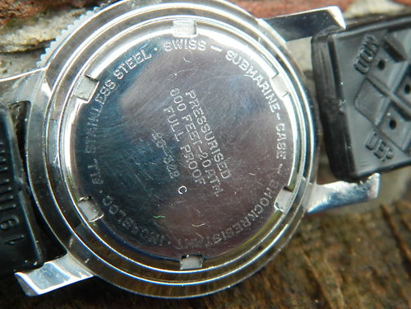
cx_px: 206
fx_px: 997
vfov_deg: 17.6
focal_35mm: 84
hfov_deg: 23.3
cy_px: 154
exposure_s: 1/5
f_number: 4.2
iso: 200
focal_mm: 15.1
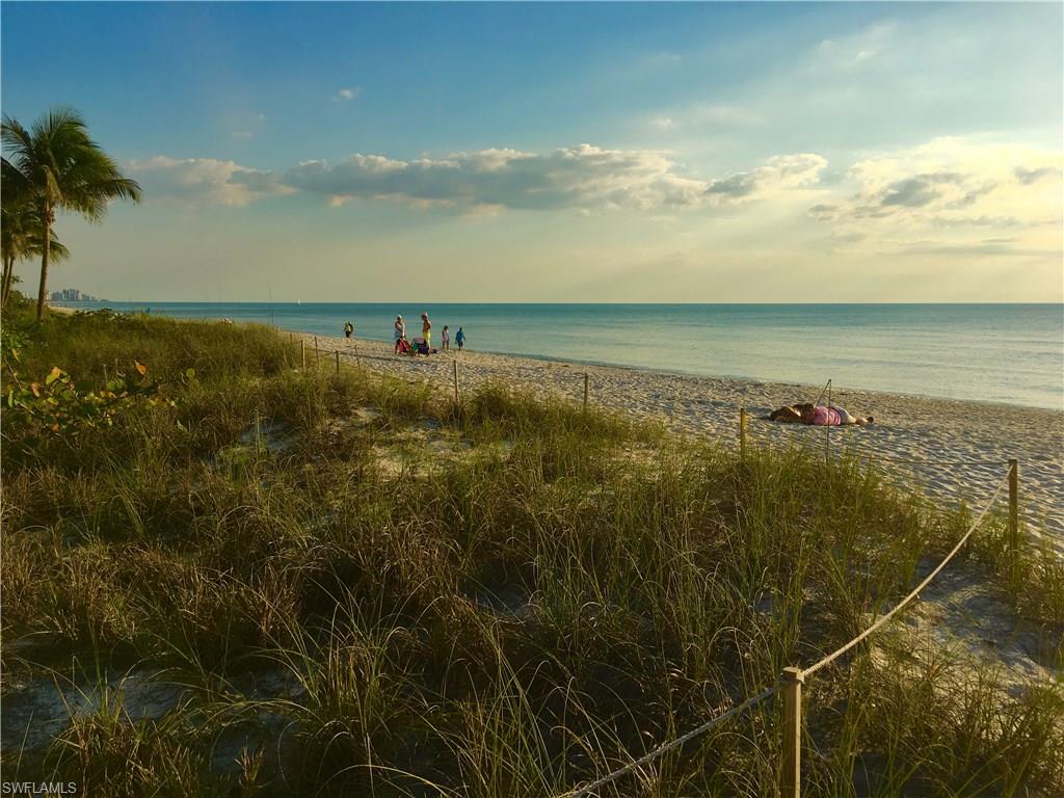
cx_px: 532
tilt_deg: -6.7
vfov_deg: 48.2
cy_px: 399
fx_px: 891
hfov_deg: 61.7
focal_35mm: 29
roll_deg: +0.1
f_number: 2.2
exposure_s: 1/2404
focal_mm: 4.15
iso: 25
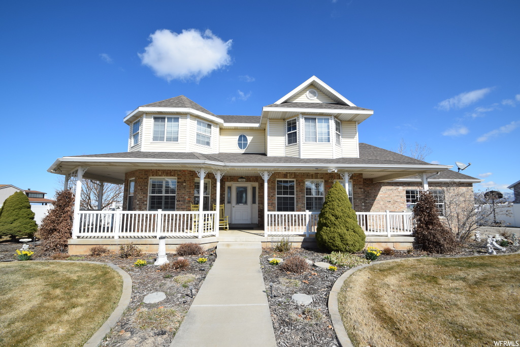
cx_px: 260
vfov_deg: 77.3
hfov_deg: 100.4
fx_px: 217
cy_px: 174
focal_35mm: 15
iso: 200
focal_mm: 10
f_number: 10
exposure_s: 1/400
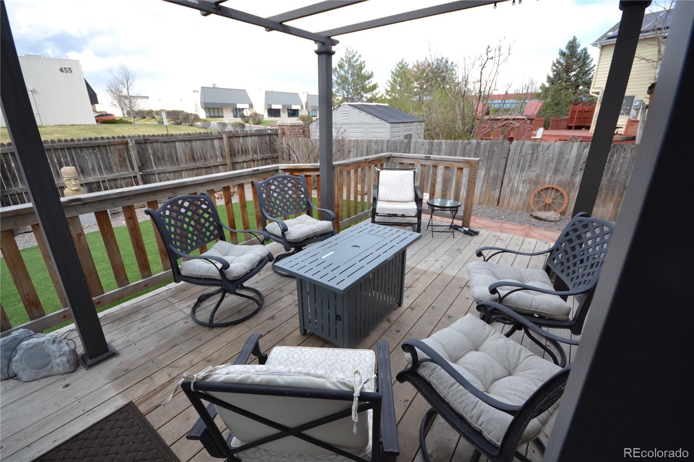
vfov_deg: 77.3
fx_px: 289
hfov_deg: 100.4
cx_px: 347
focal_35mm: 15
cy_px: 231
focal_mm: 10
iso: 100
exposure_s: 1/160
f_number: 6.3
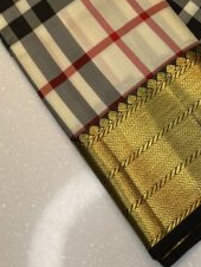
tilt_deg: -66.2
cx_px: 125
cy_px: -17
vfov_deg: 26.2
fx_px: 533
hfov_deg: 21.3
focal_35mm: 69
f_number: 1.8
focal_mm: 4.25
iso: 32
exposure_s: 1/568
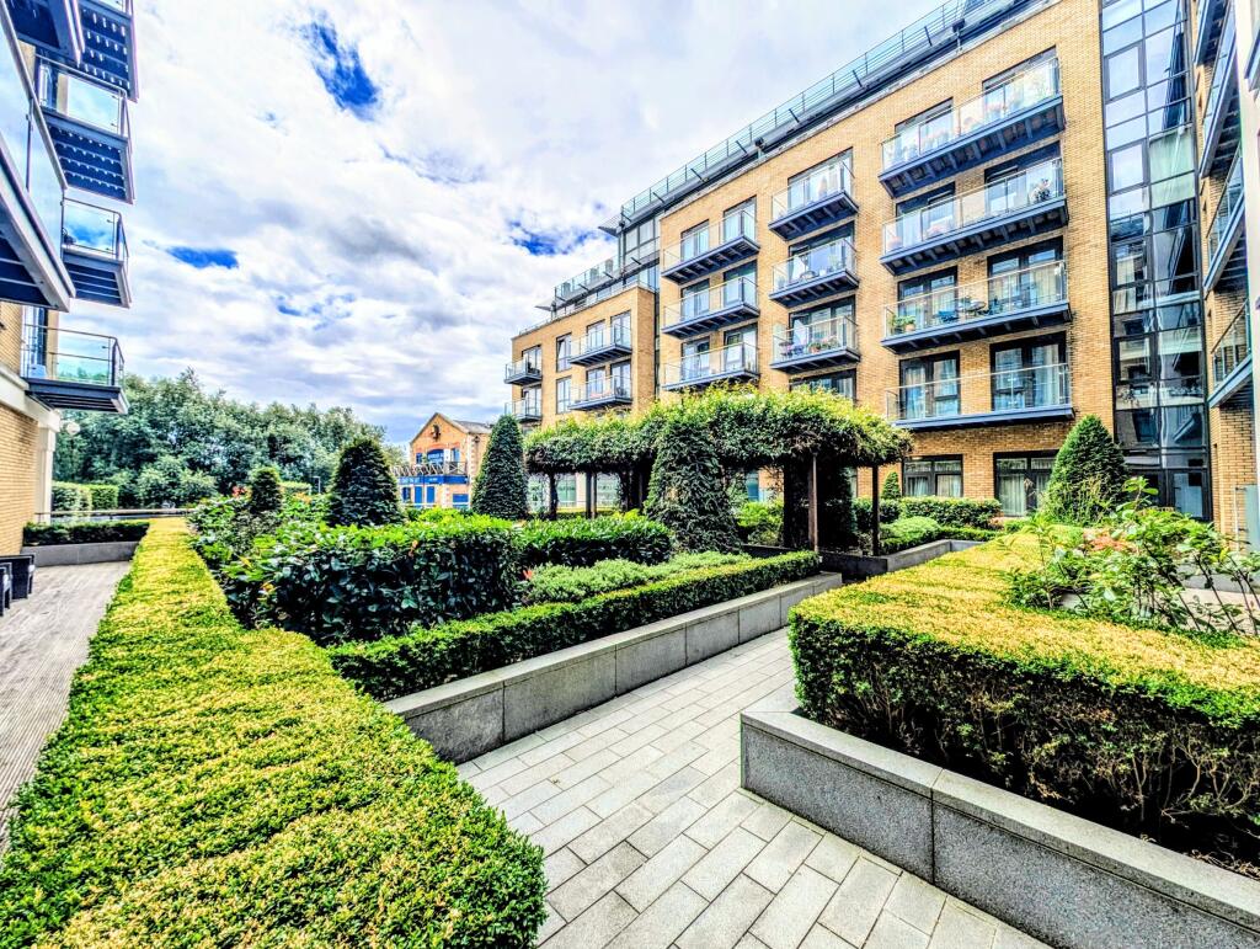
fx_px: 437
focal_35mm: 12
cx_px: 630
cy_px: 474
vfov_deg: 94.6
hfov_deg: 110.5
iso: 43
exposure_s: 1/4762
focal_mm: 2.23
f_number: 1.95
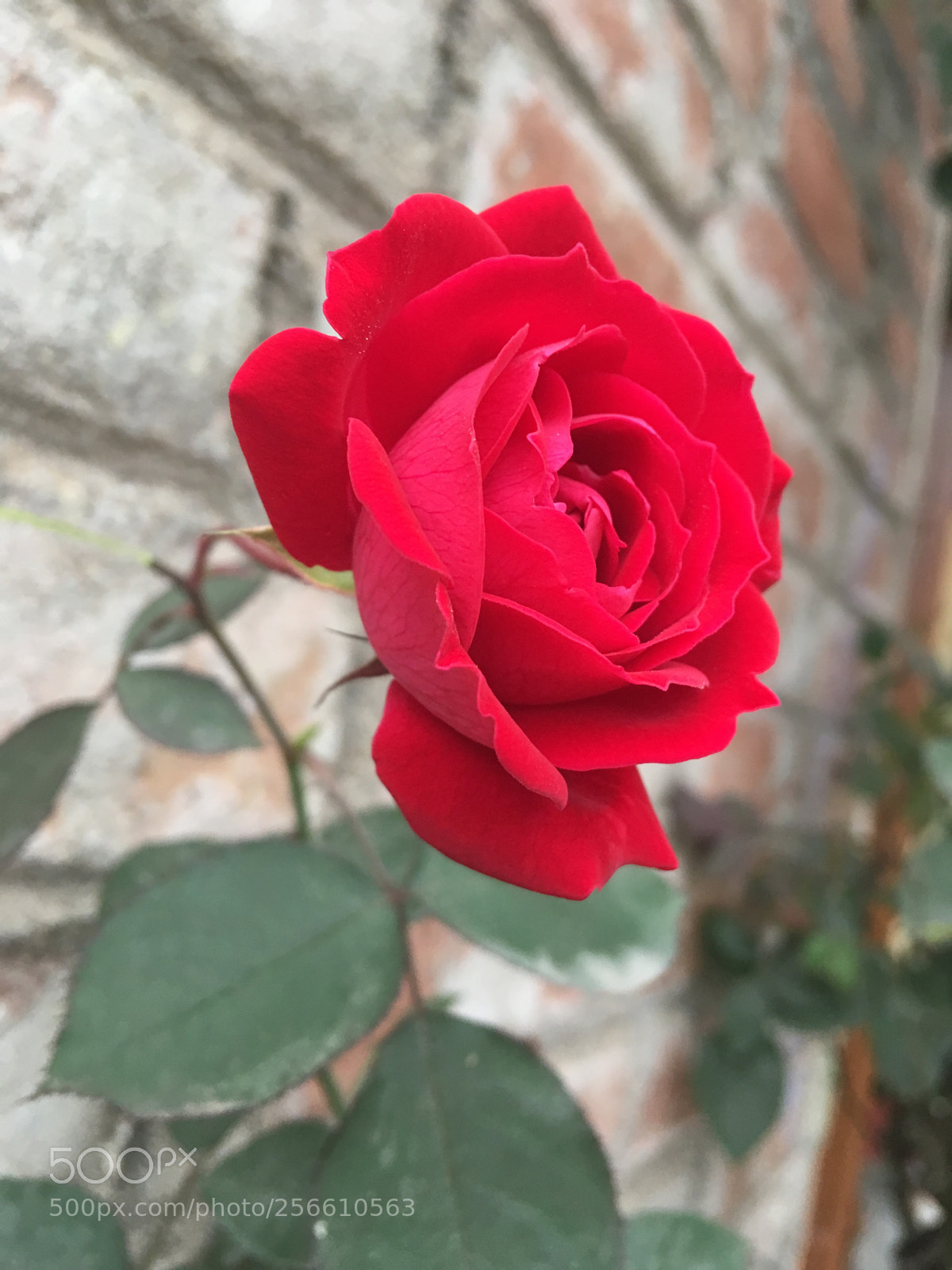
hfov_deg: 48.2
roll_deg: -7.3
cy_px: 635
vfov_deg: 61.7
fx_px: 1063
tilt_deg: +2.9
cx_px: 476
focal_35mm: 29
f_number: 2.2
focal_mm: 4.15
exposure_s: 1/33
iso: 50
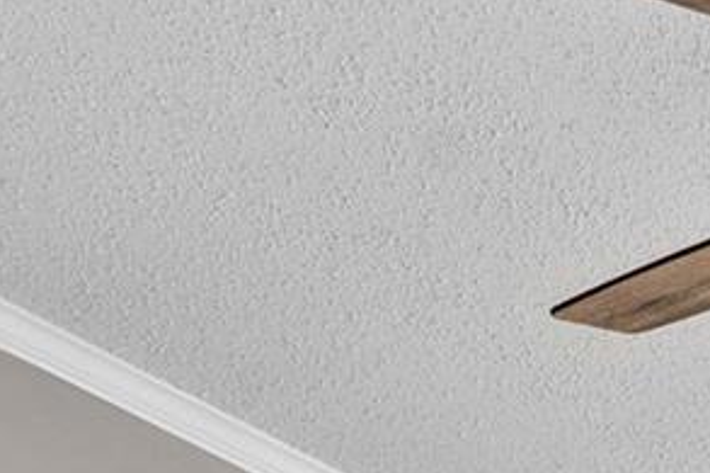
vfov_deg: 9.9
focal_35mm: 112
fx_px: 2208
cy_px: 1301
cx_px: 1098
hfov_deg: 16.5
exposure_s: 1/4
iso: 100
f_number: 8
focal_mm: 16
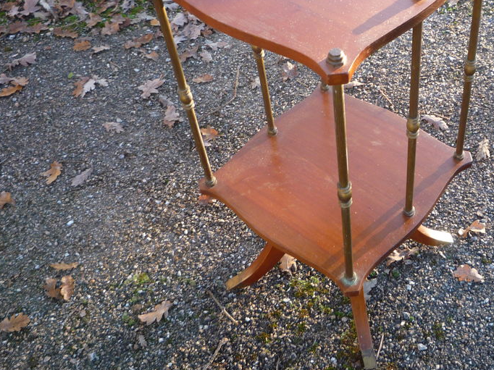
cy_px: 122
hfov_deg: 42.2
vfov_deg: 32.6
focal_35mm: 44
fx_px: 628
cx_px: 343
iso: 100
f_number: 3.3
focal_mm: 5.2
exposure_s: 1/60
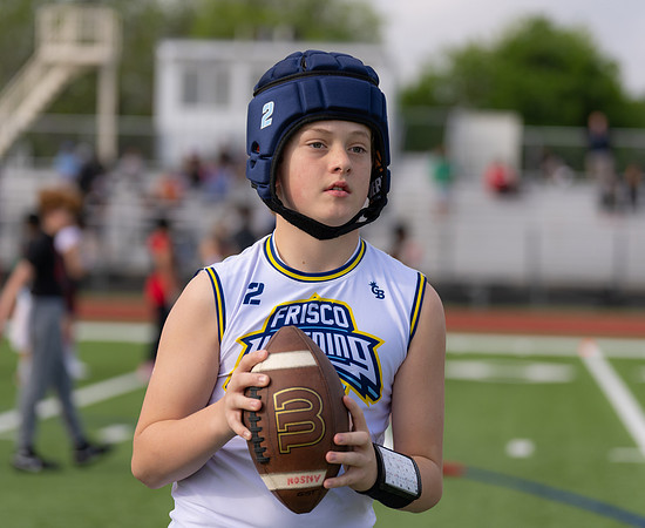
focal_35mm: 118
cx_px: 339
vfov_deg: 13.3
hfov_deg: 16.2
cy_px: 253
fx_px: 2265
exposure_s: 1/2000
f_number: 2.8
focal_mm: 99
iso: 100
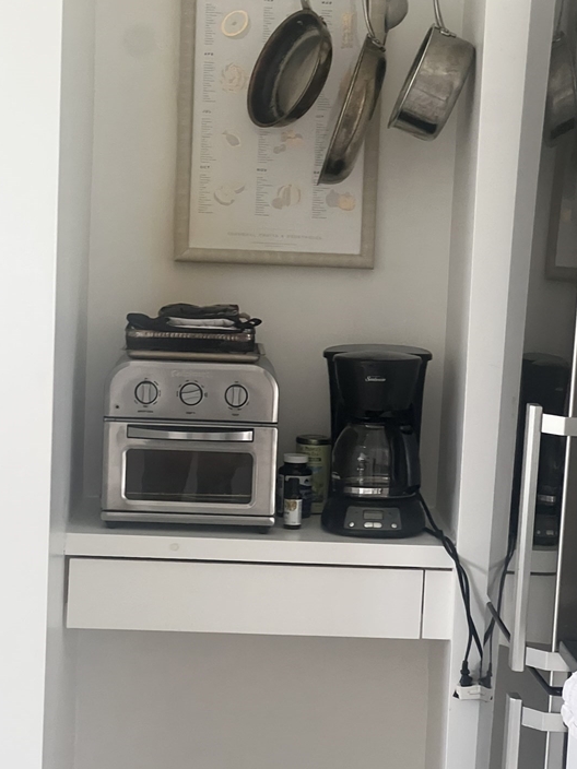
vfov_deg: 23.3
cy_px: 413
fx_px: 1867
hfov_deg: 17.6
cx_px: 292
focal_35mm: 84
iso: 320
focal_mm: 9
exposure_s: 1/60
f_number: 2.8
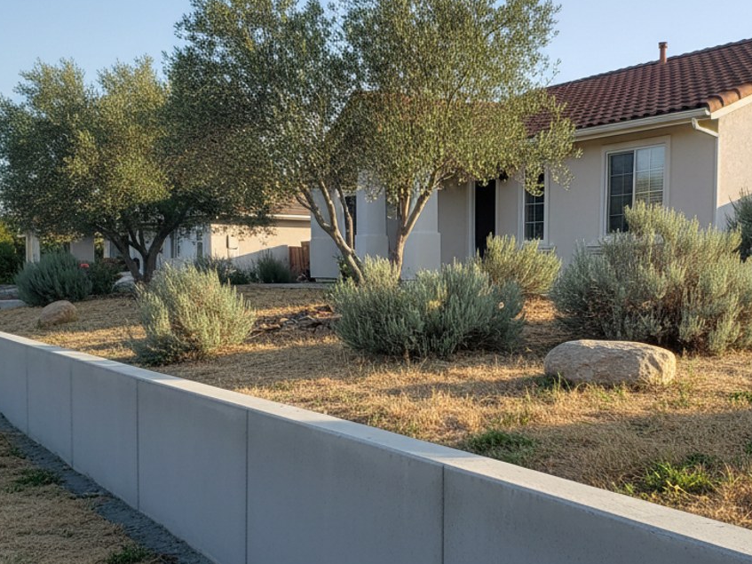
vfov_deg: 41.5
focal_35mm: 34
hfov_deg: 53.4
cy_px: 351
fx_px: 739
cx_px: 465
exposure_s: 1/136
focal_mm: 6.8
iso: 240
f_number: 1.68
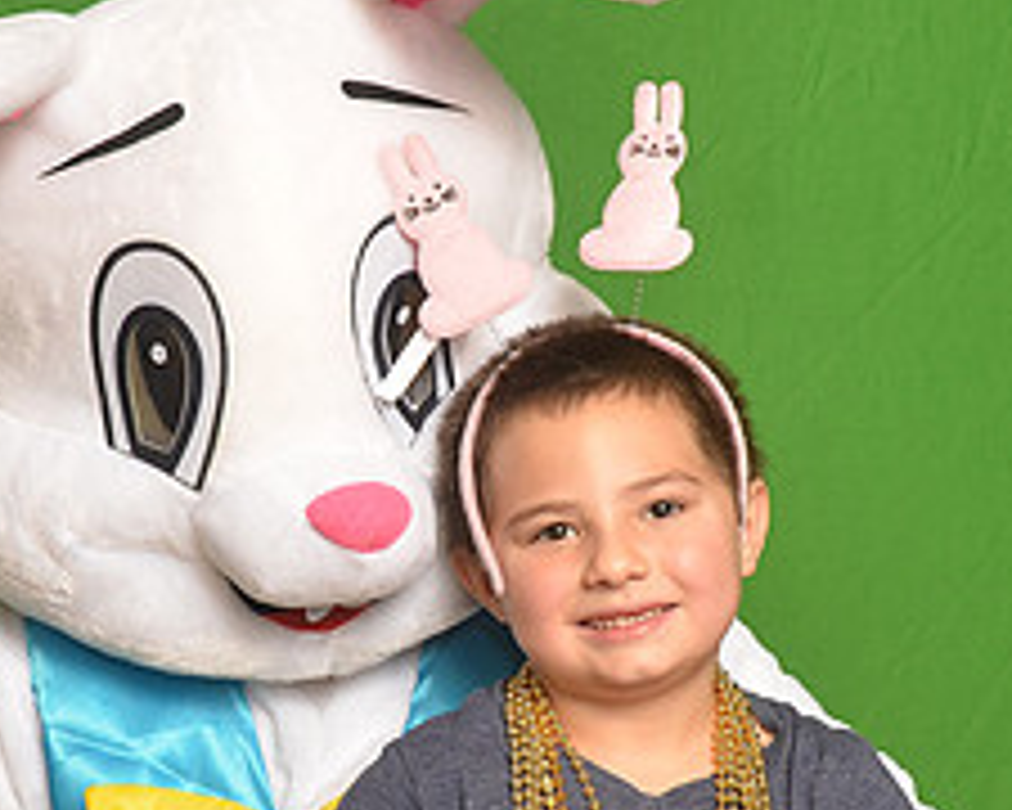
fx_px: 3151
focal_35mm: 105
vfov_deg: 14.6
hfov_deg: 18.2
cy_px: 567
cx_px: 405
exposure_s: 1/60
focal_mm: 29
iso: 200
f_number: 6.3
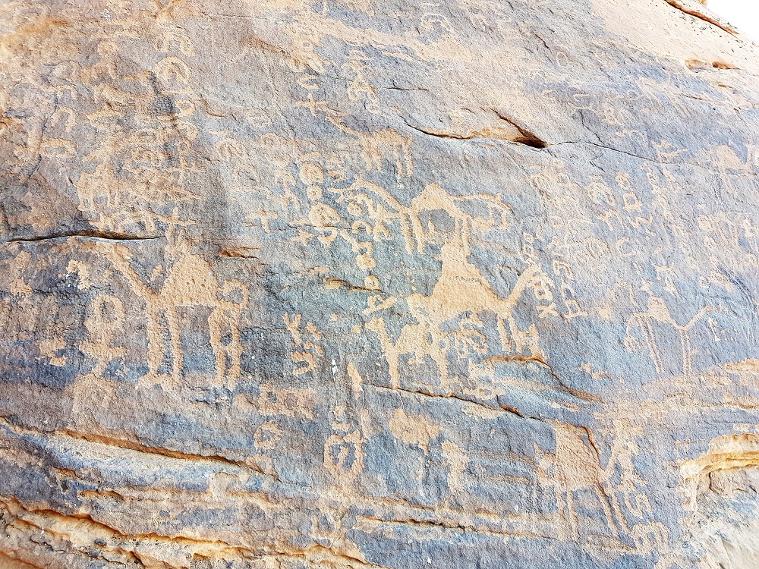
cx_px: 380
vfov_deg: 53.1
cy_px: 284
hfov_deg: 67.3
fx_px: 570
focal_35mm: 26
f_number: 1.7
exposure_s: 1/100
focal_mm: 4.2
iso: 50
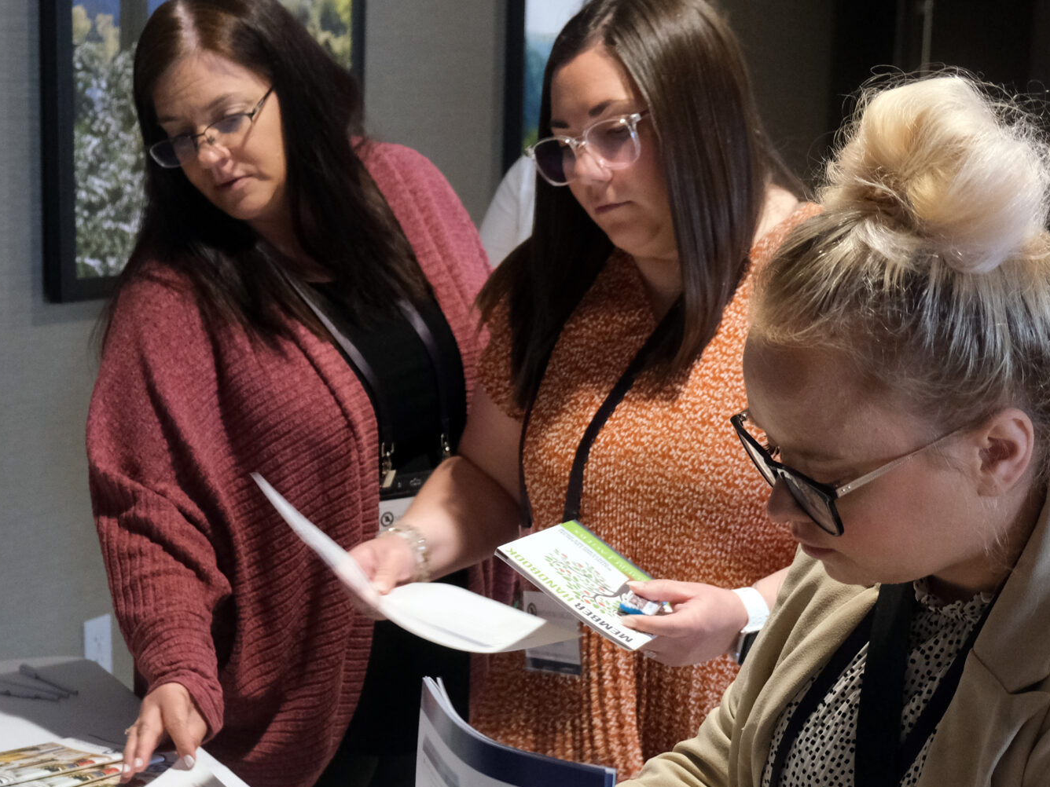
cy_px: 570
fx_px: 2123
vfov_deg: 20.9
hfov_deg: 27.6
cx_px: 366
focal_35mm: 70
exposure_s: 1/125
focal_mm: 25.4
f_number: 3.2
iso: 2000
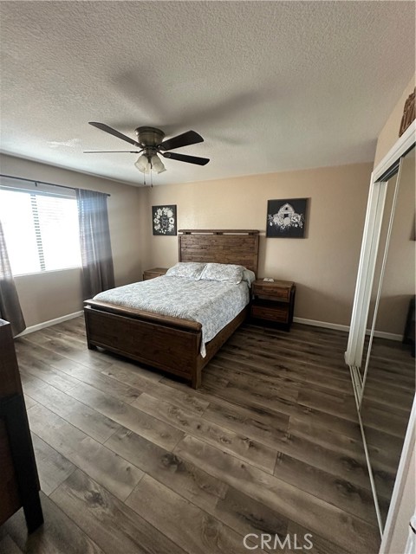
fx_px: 224
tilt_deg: -10.9
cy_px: 277
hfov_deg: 85.7
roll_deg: -1.7
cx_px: 208
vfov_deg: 102.1
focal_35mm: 14
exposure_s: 1/60
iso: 500
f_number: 2.2
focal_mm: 2.22
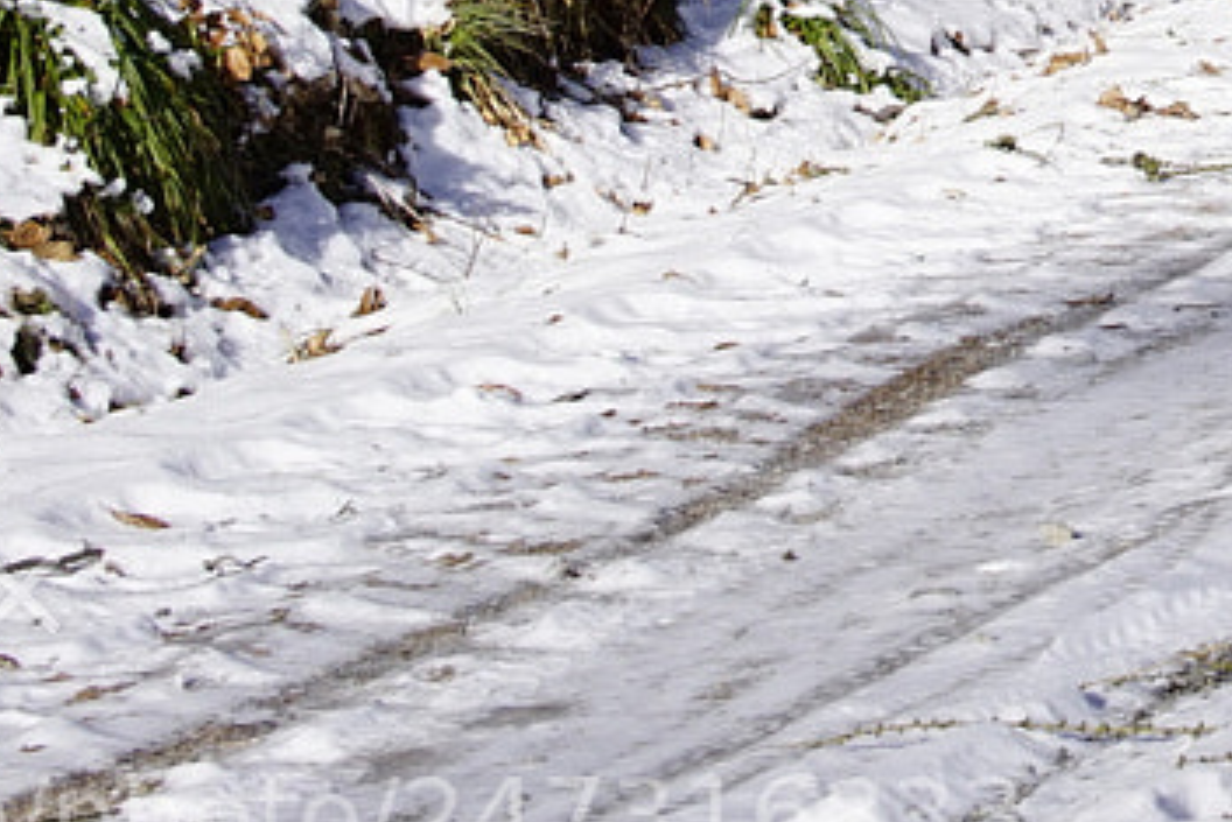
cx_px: 1992
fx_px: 5443
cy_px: -773
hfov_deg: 12.2
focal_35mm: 159
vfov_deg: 8.3
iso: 100
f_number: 11
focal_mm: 35
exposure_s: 1/125
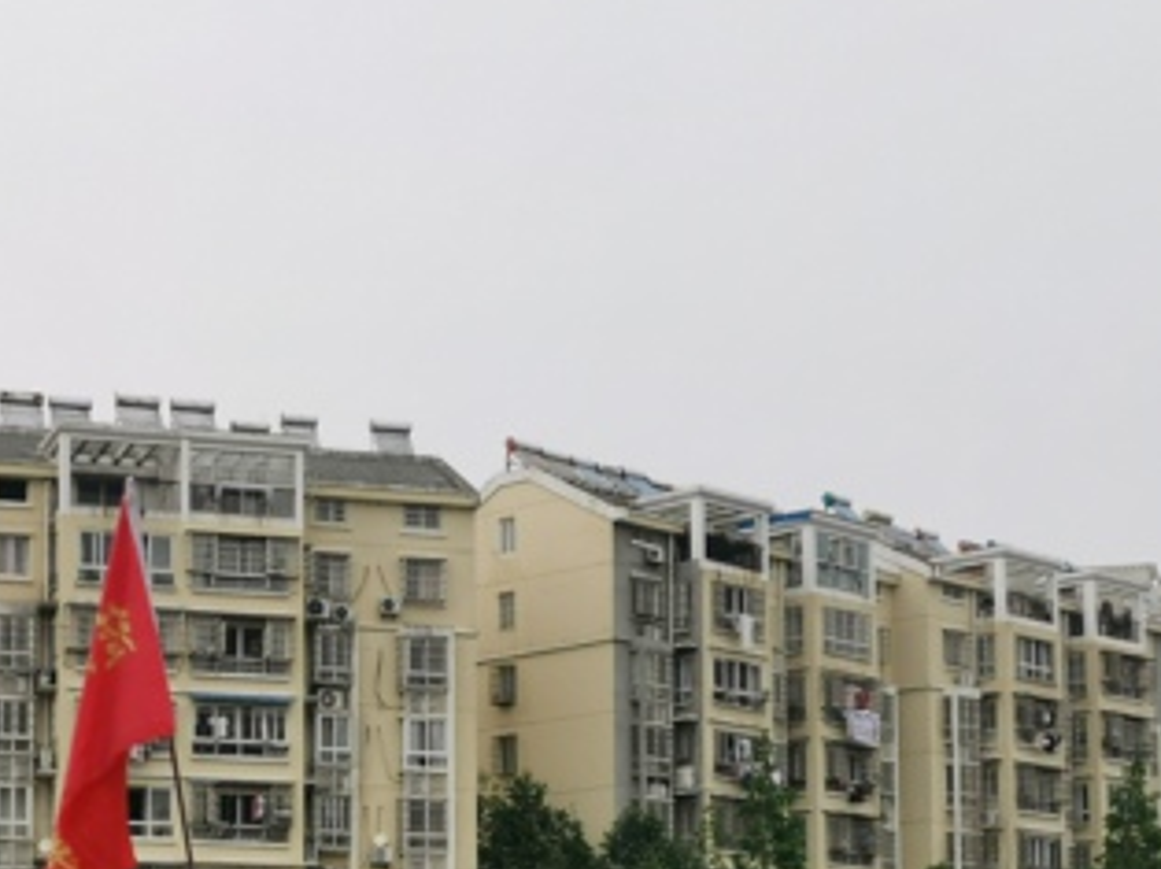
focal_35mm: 87
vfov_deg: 16.6
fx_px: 2916
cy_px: 856
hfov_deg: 22.5
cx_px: 440
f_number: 1.8
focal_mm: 5.58
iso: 50
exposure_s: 1/1934
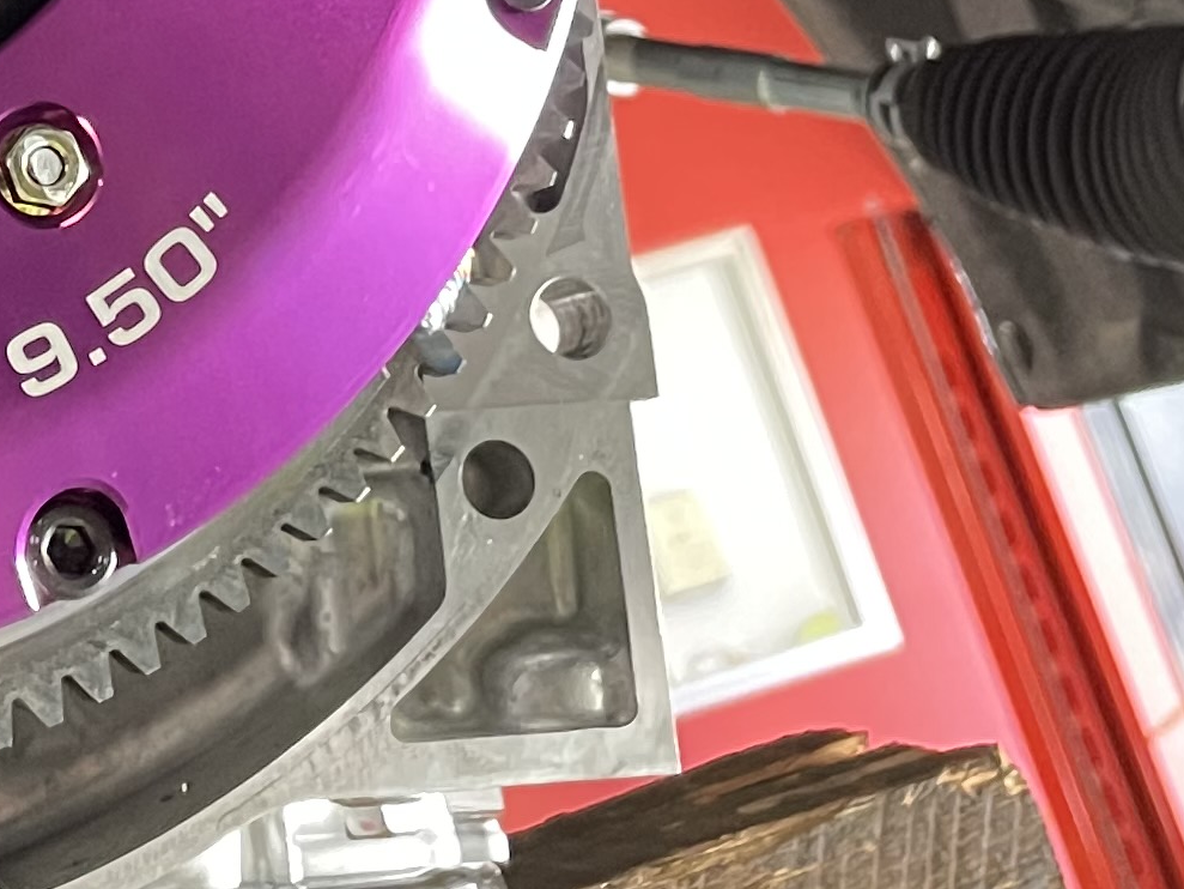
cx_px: -130
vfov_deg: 13.3
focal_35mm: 106
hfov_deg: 17.9
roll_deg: +17.0
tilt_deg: +17.0
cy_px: -364
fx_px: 3626
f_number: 1.6
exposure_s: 1/50
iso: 500
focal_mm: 4.2
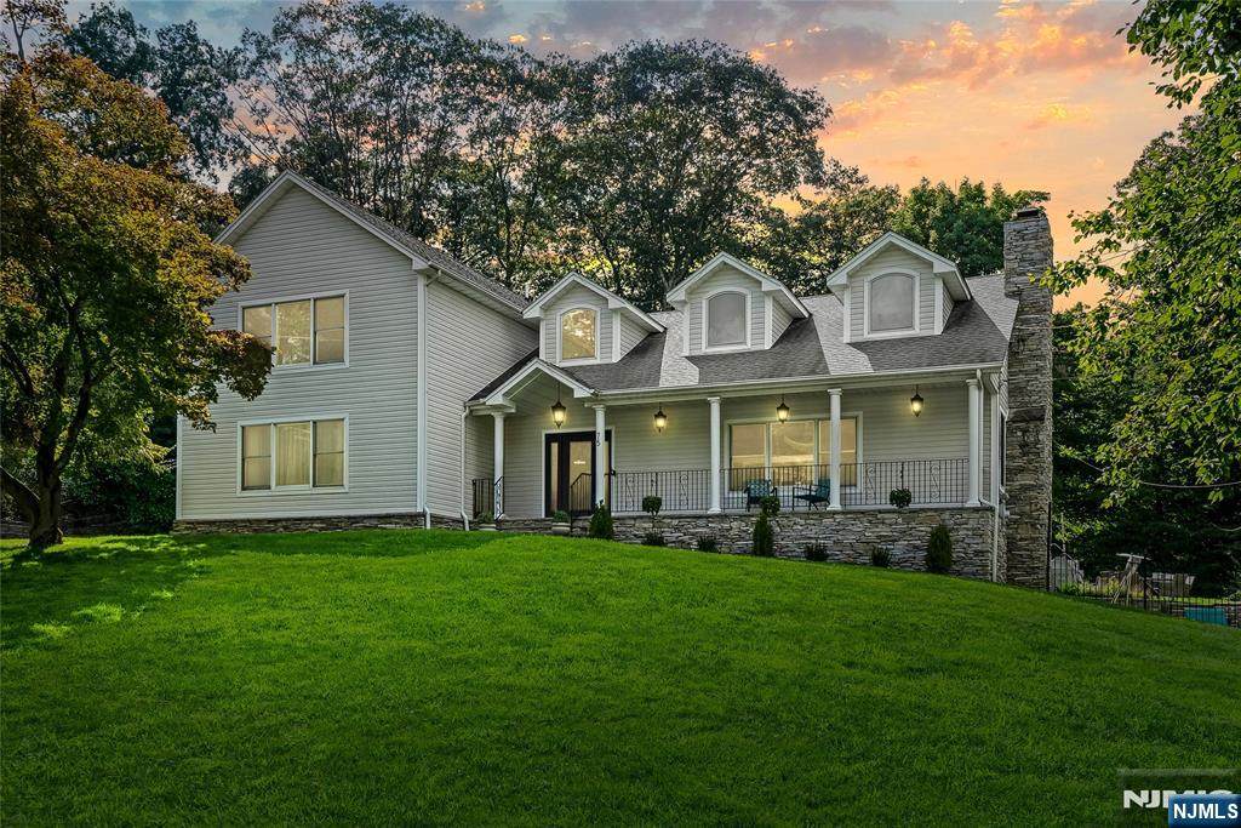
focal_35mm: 33
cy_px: 414
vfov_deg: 40.0
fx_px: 1138
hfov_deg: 57.2
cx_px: 620
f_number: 7.1
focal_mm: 33
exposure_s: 1/800
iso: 320
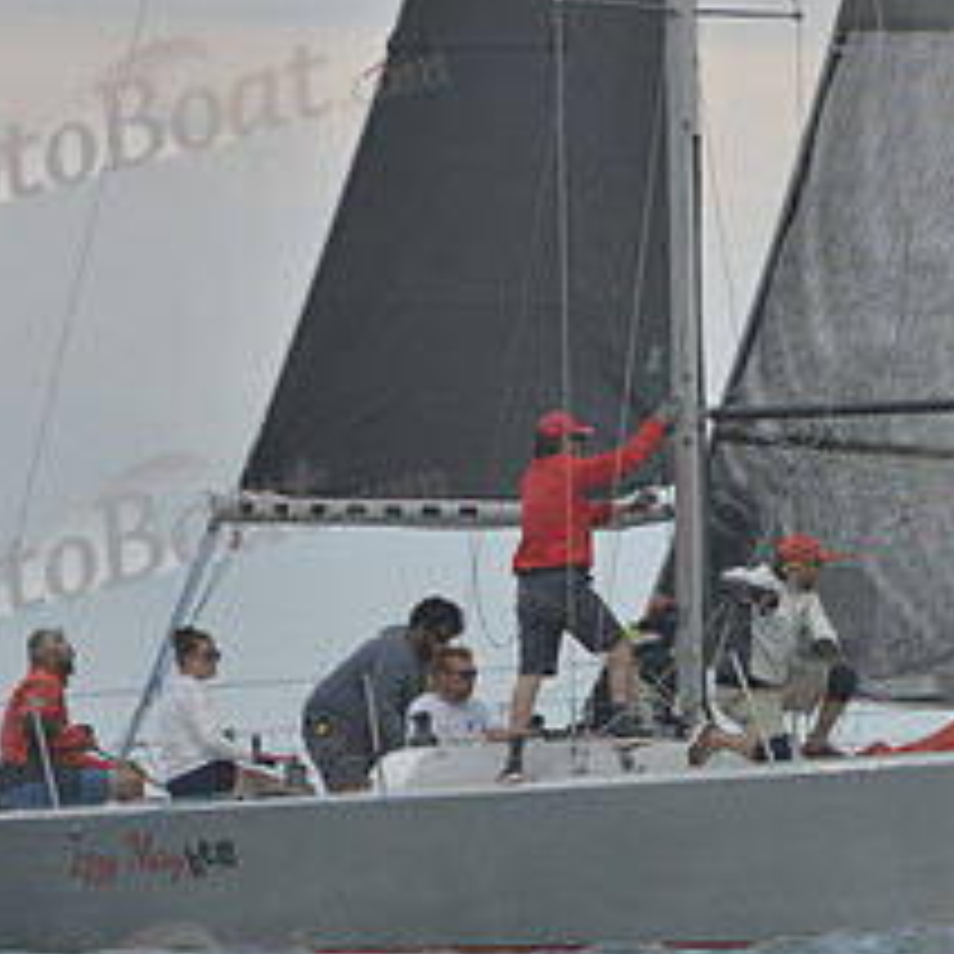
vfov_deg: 3.1
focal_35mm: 557
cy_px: 718
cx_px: 684
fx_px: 17367
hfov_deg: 3.1
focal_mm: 240
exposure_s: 1/800
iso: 280
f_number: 8
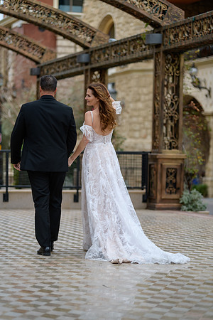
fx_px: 1065
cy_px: 160
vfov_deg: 17.1
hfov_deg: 11.4
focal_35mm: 120
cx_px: 106
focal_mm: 120
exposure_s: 1/640
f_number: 2.8
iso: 160
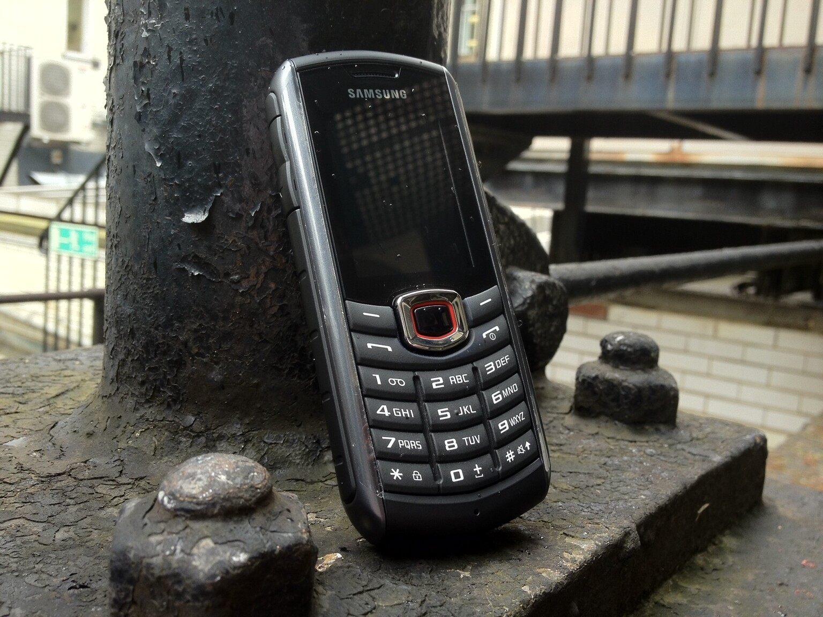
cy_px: 308
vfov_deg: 40.7
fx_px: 832
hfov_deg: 52.6
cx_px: 412
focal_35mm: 35
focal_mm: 4.28
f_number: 2.4
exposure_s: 1/60
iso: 64
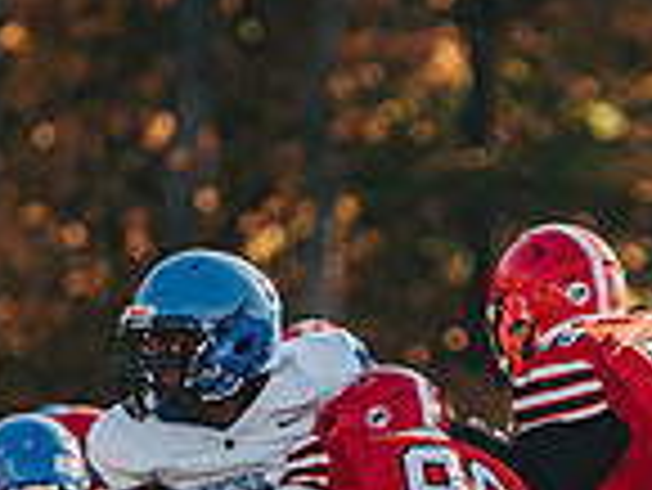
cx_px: 459
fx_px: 14496
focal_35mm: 769
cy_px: 537
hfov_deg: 2.6
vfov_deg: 1.9
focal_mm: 200
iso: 250
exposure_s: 1/2000
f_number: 3.2
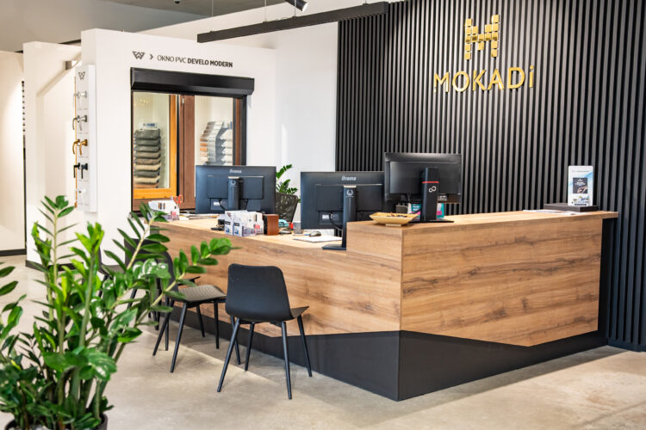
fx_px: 807
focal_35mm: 45
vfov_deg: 29.9
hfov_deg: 43.6
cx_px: 323
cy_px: 215
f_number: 2.5
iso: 800
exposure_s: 1/160
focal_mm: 30
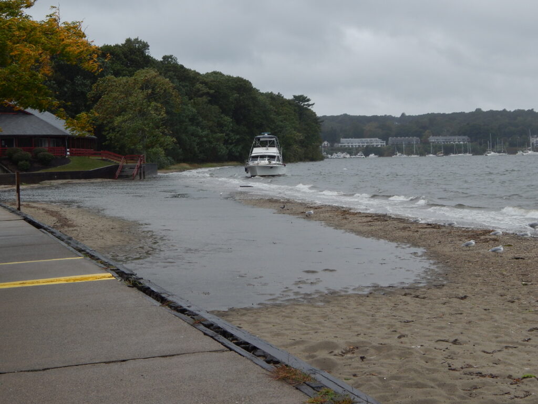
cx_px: 269
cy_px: 202
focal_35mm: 61
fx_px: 948
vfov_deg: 24.0
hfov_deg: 31.7
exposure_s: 1/400
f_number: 4
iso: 125
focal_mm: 10.9
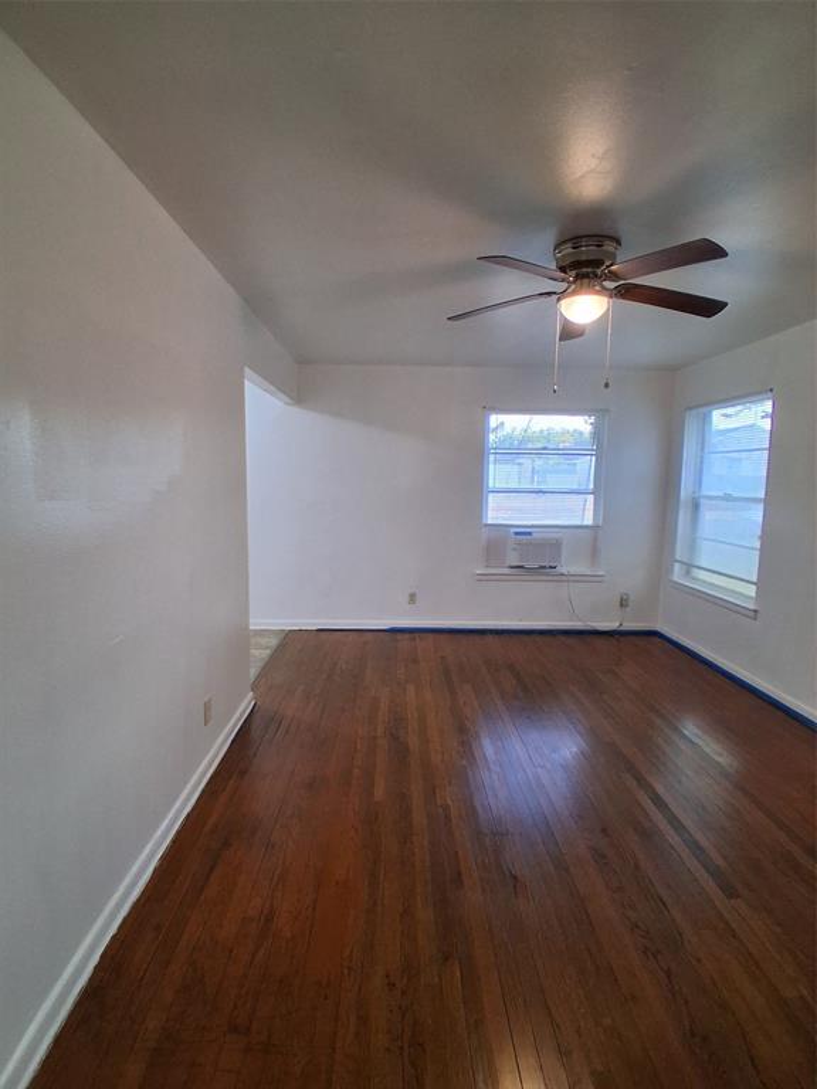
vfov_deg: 91.0
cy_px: 544
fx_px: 535
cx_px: 408
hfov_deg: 74.7
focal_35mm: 17
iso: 200
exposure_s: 1/40
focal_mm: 1.4
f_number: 2.2
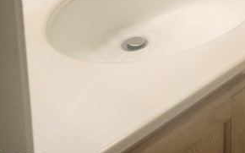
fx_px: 574
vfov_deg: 13.2
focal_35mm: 86
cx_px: 384
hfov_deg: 20.2
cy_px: -148
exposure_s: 1/180
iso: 100
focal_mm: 5.54
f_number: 1.8
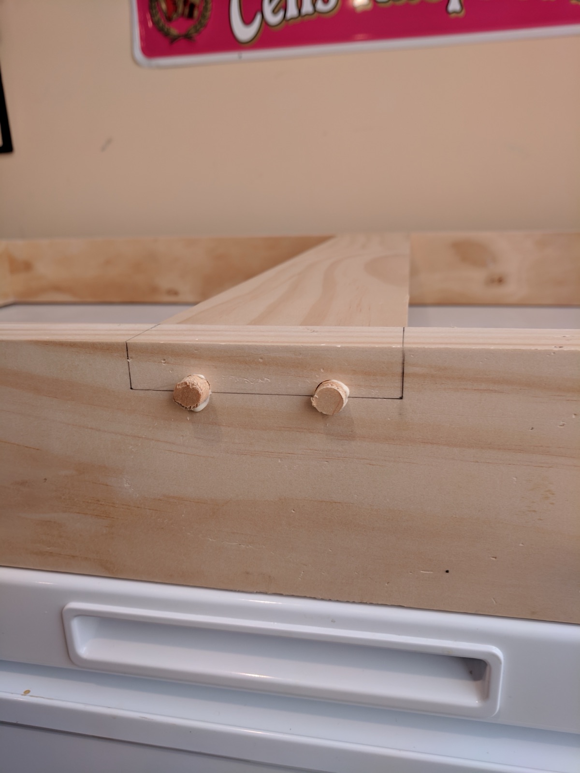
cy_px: 386
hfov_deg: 53.1
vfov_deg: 67.3
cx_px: 290
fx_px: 581
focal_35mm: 26
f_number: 2
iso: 50
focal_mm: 4.67
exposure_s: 1/30
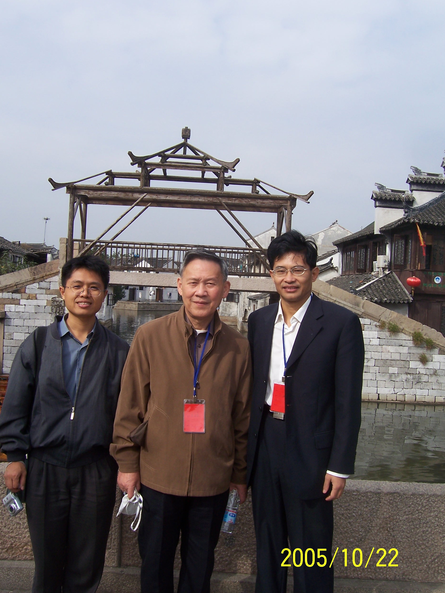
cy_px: 296
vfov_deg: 50.1
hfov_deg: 38.7
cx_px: 219
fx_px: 634
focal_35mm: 37
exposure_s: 1/500
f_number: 4.8
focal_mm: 6
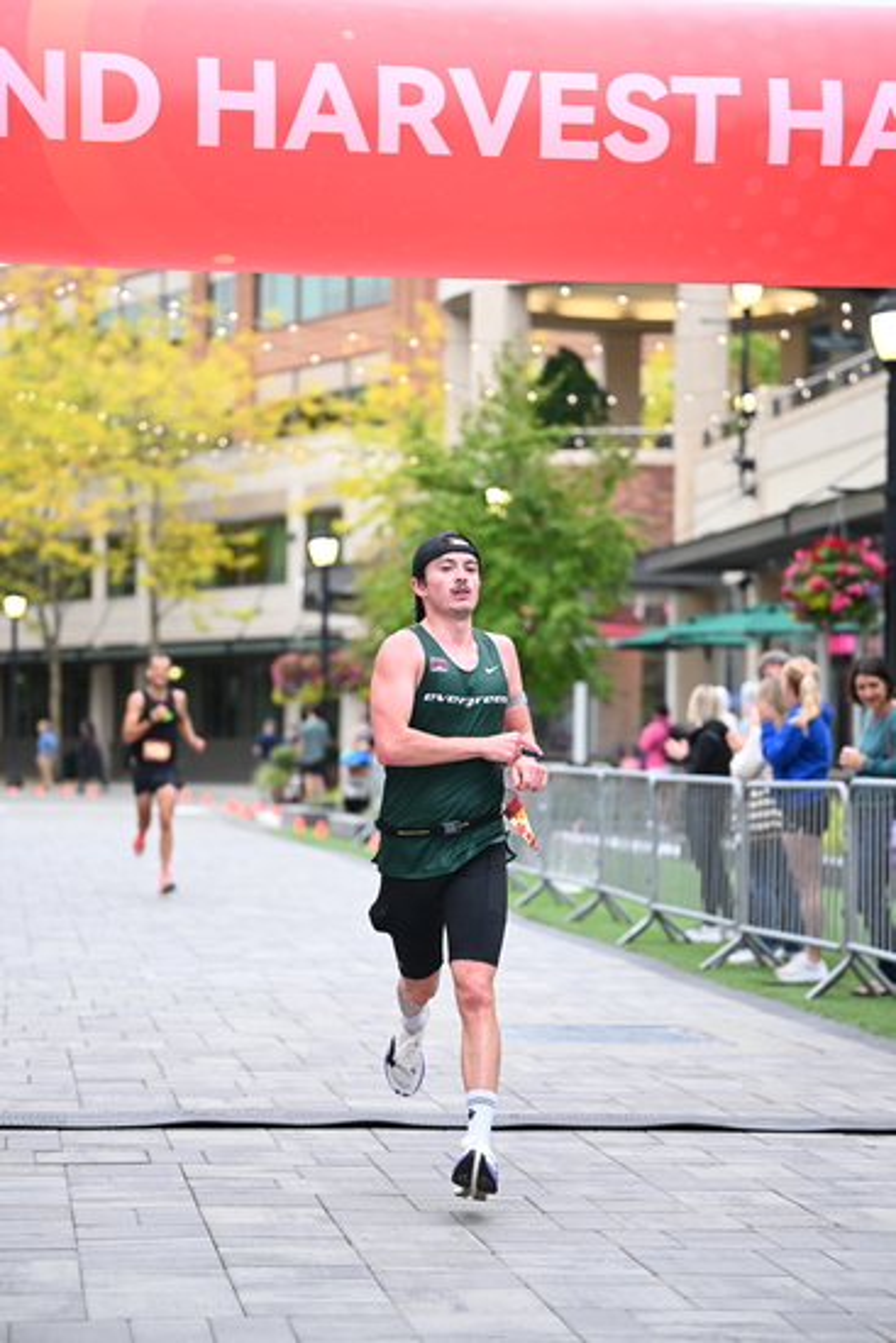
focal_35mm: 86
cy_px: 672
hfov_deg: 15.9
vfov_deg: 23.6
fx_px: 3208
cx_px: 448
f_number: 2.8
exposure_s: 1/800
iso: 1600
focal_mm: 86
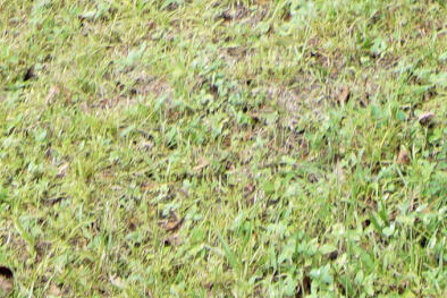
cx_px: 324
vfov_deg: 8.1
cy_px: -678
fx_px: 1702
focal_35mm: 137
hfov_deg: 14.9
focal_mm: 12
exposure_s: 1/60
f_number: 4.5
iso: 125
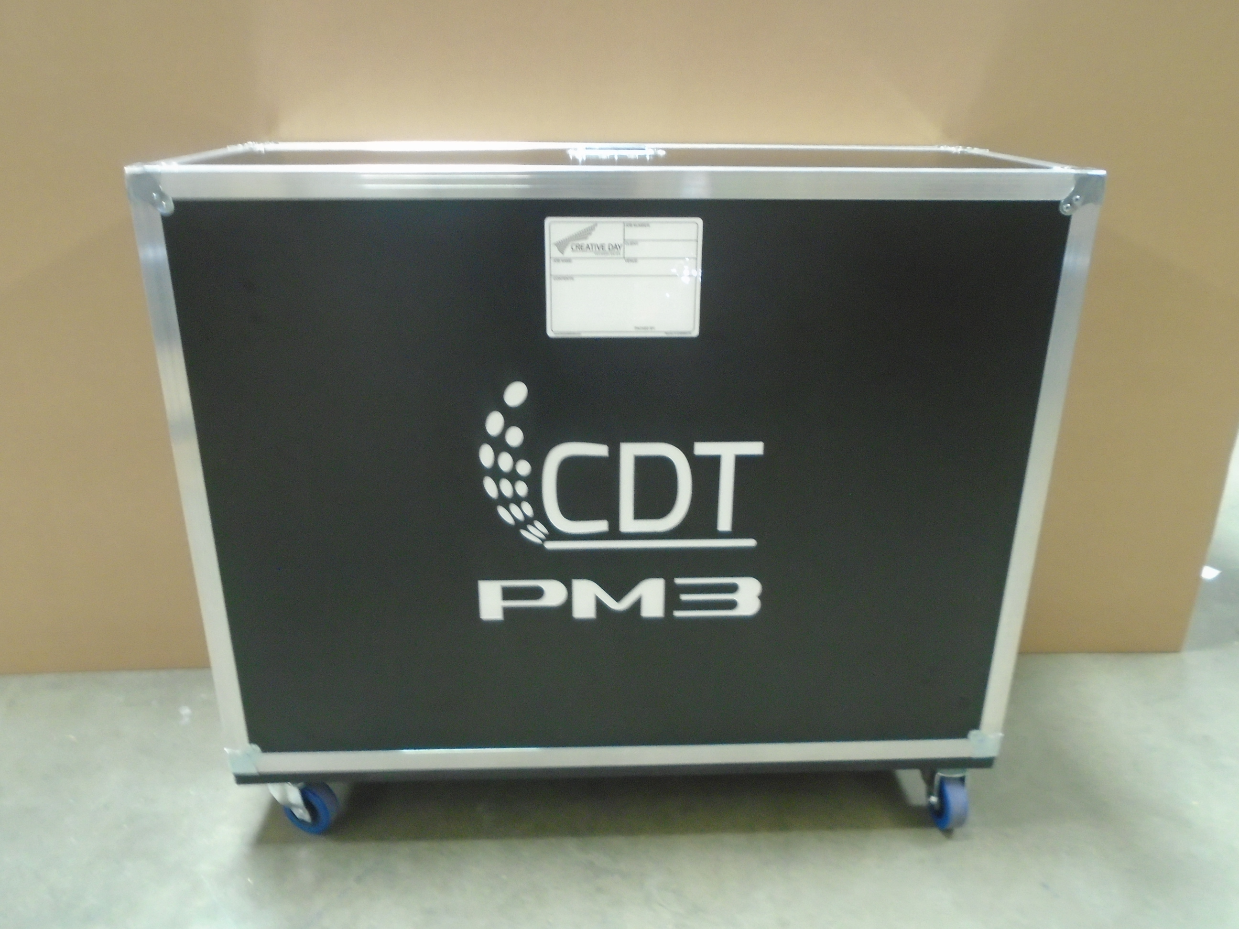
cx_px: 620
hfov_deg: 67.3
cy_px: 464
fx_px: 931
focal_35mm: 26
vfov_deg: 53.1
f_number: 3.2
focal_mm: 4.6
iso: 400
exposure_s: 1/13
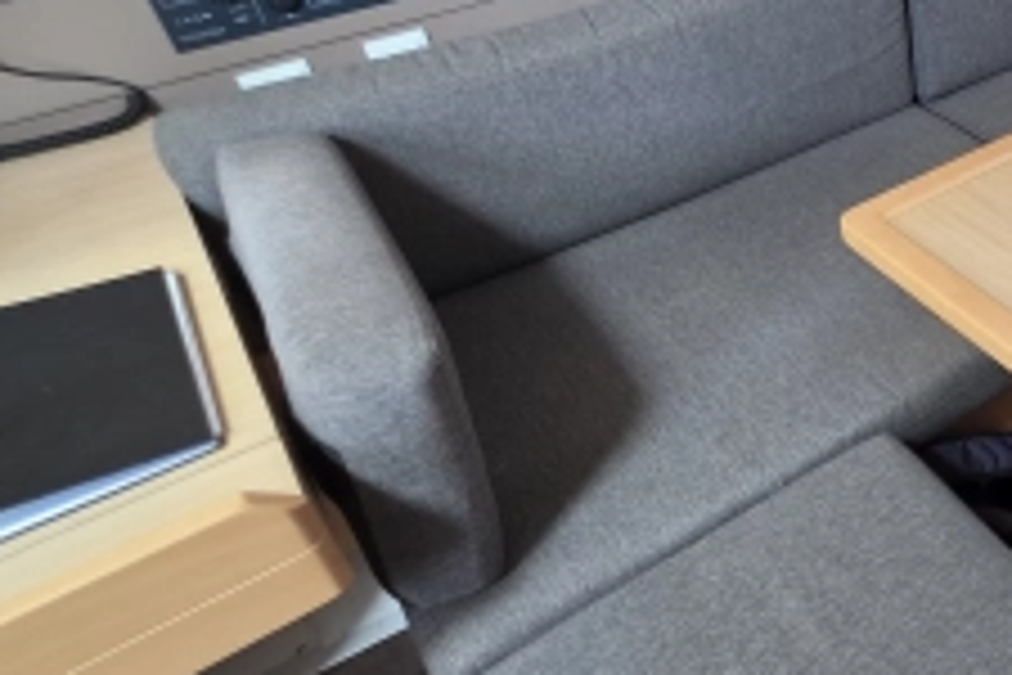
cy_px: 173
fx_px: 928
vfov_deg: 39.0
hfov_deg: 43.9
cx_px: 1115
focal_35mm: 33
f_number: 1.9
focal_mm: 2.2
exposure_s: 1/100
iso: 250
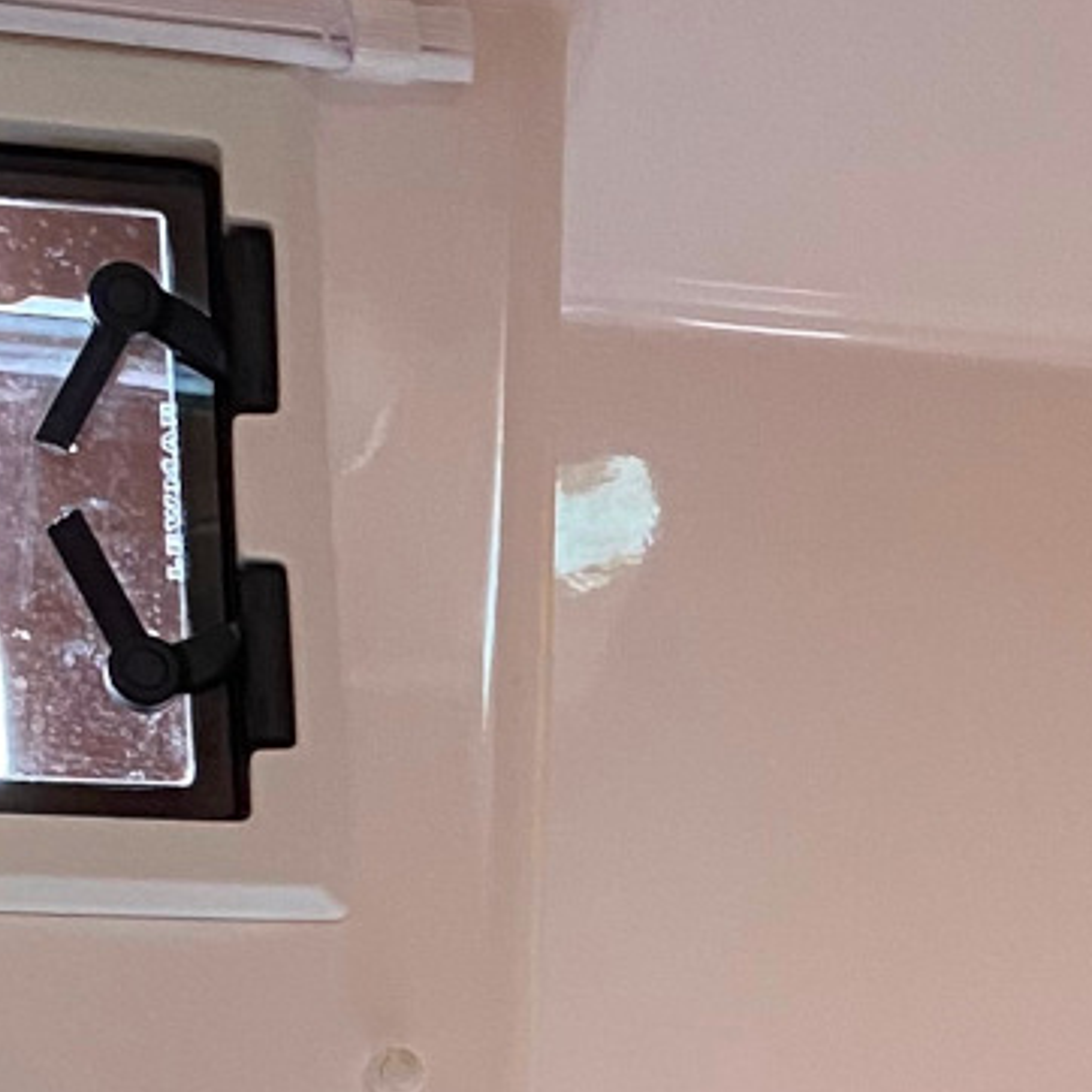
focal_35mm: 122
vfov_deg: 13.1
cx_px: 1882
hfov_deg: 13.1
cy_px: 1870
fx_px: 4354
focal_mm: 4.25
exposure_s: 1/88
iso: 125
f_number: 1.8
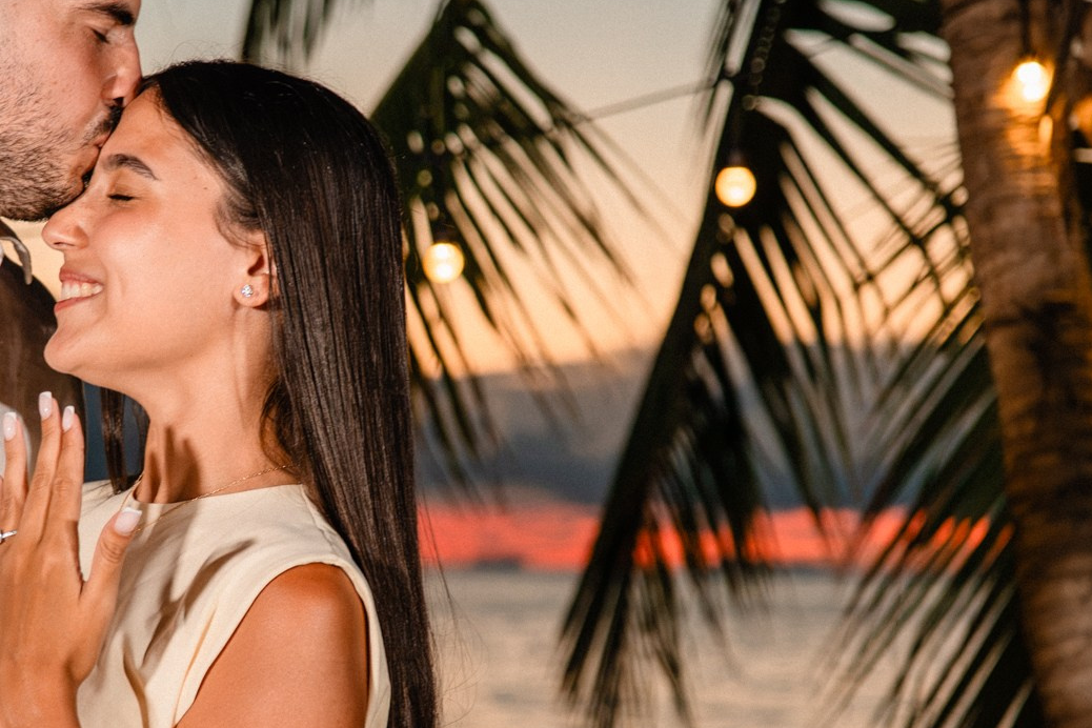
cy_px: 467
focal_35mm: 115
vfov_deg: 11.9
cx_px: 217
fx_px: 3488
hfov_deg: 17.6
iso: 3200
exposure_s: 1/400
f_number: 3.2
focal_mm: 50
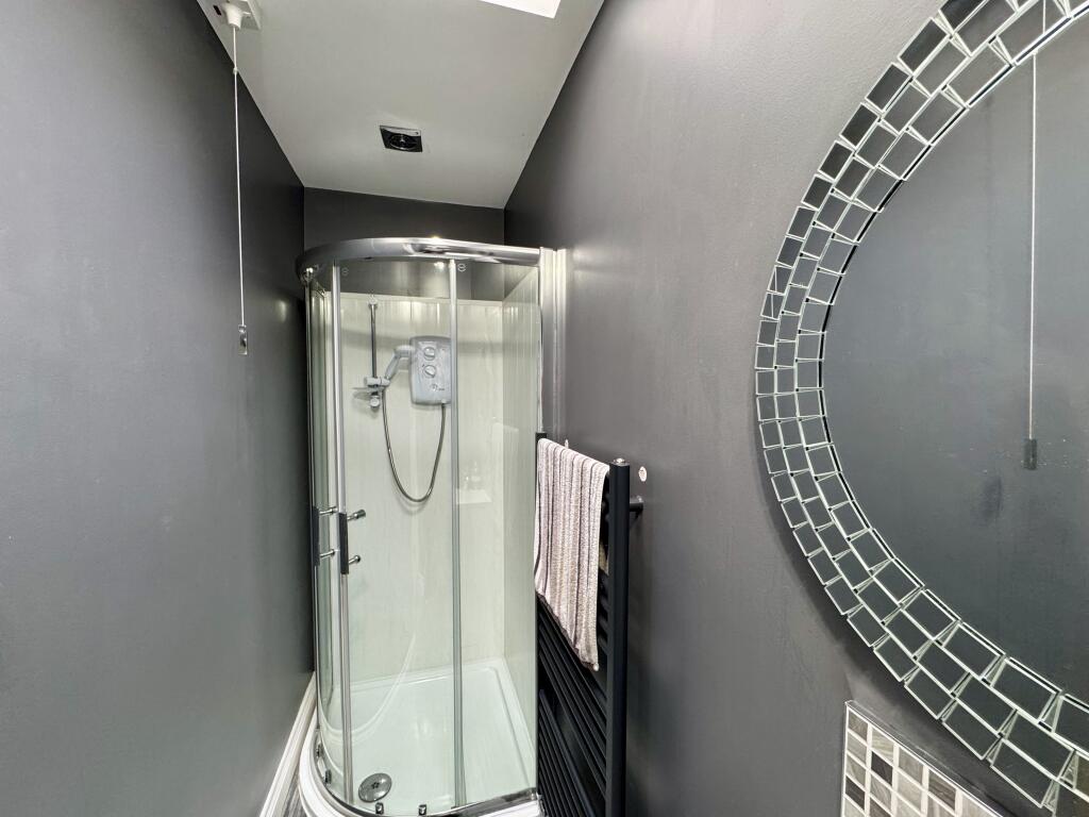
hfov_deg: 102.1
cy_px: 408
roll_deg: +0.2
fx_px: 440
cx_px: 544
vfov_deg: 85.7
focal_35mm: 14
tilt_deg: -2.2
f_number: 2.2
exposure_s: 1/50
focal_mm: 2.22
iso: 200
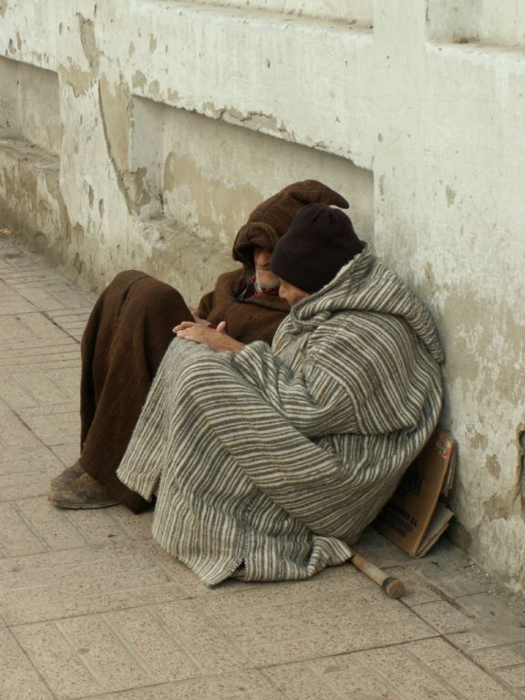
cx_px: 262
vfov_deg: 21.3
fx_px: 1860
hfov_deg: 16.1
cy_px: 350
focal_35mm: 92
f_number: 5
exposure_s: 1/100
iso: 50
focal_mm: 15.4
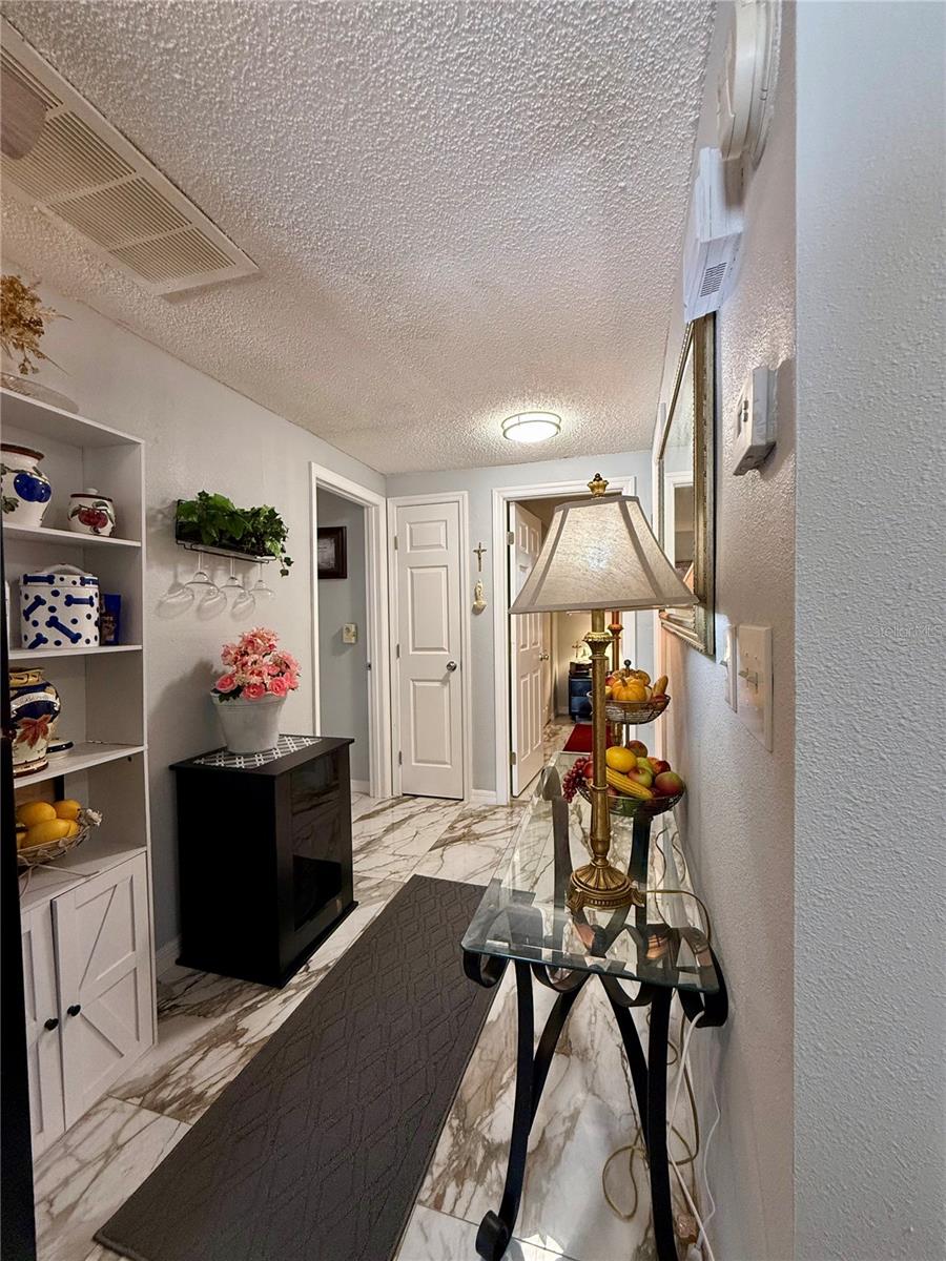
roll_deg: +0.3
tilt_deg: -0.7
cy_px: 630
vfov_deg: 102.1
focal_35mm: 14
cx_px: 473
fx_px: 510
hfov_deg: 85.7
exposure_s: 1/120
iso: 320
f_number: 2.2
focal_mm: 2.22
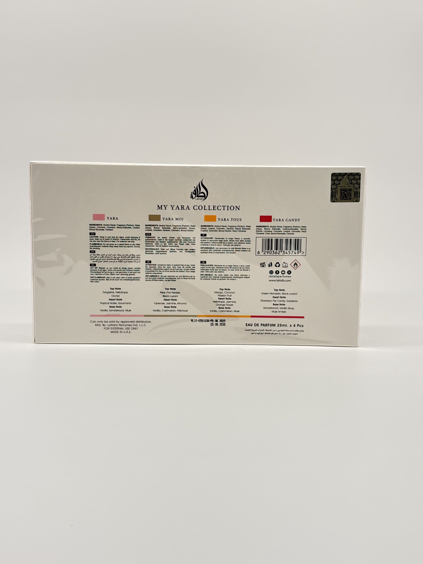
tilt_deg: -10.1
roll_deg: -0.3
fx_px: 864
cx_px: 208
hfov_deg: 27.5
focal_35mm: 53
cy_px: 278
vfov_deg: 36.2
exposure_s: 1/392
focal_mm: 5.96
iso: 50
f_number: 1.6
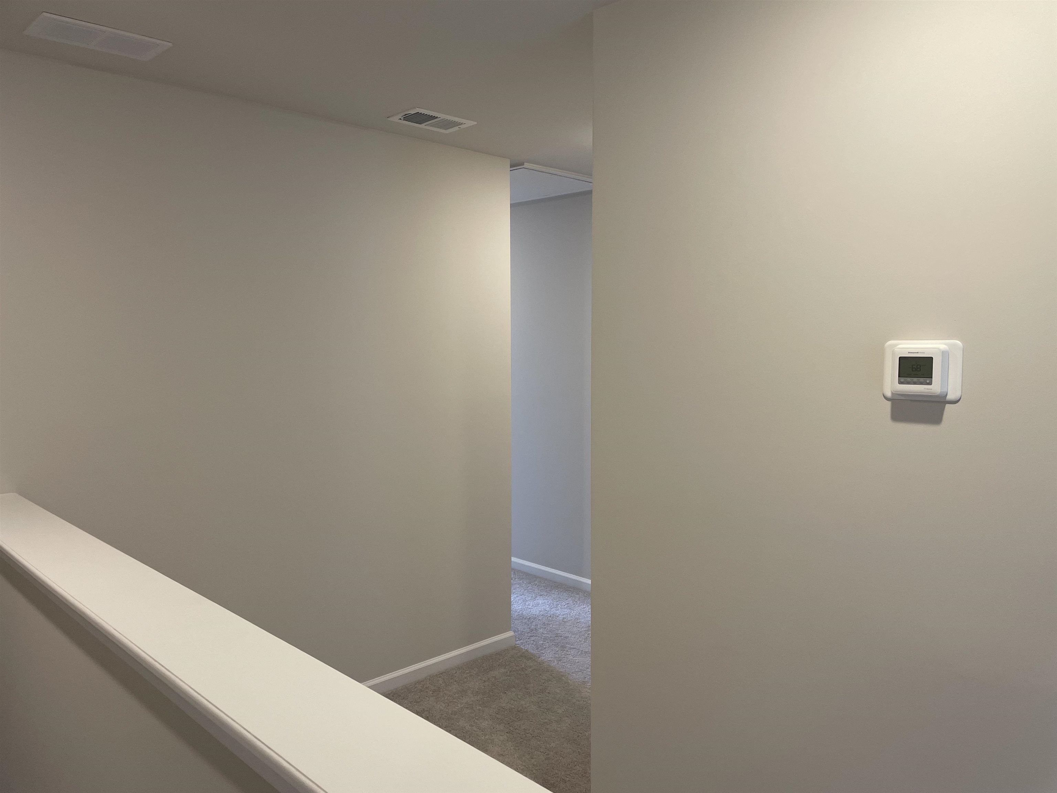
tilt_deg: -4.5
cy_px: 396
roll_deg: +0.1
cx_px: 528
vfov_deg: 53.1
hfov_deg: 67.3
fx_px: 794
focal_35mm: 26
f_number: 1.6
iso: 80
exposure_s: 1/60
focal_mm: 4.2
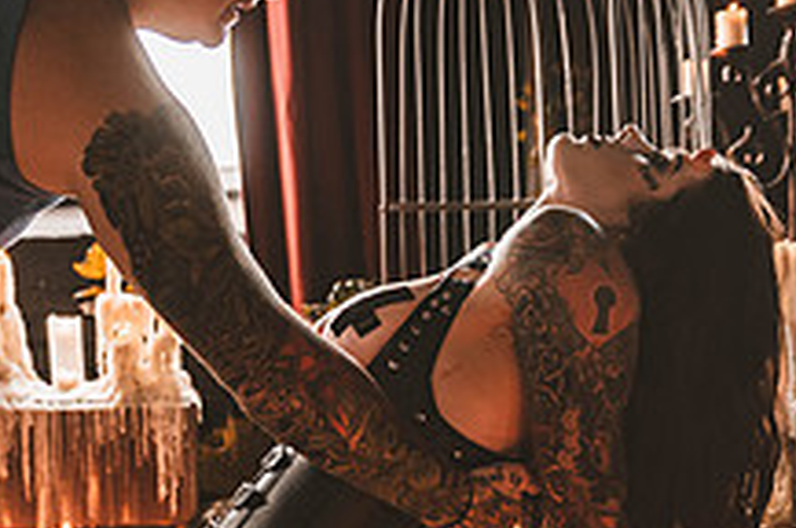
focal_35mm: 75
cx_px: 224
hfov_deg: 26.8
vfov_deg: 18.1
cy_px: 332
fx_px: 1656
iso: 800
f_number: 2.8
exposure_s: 1/250
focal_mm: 28
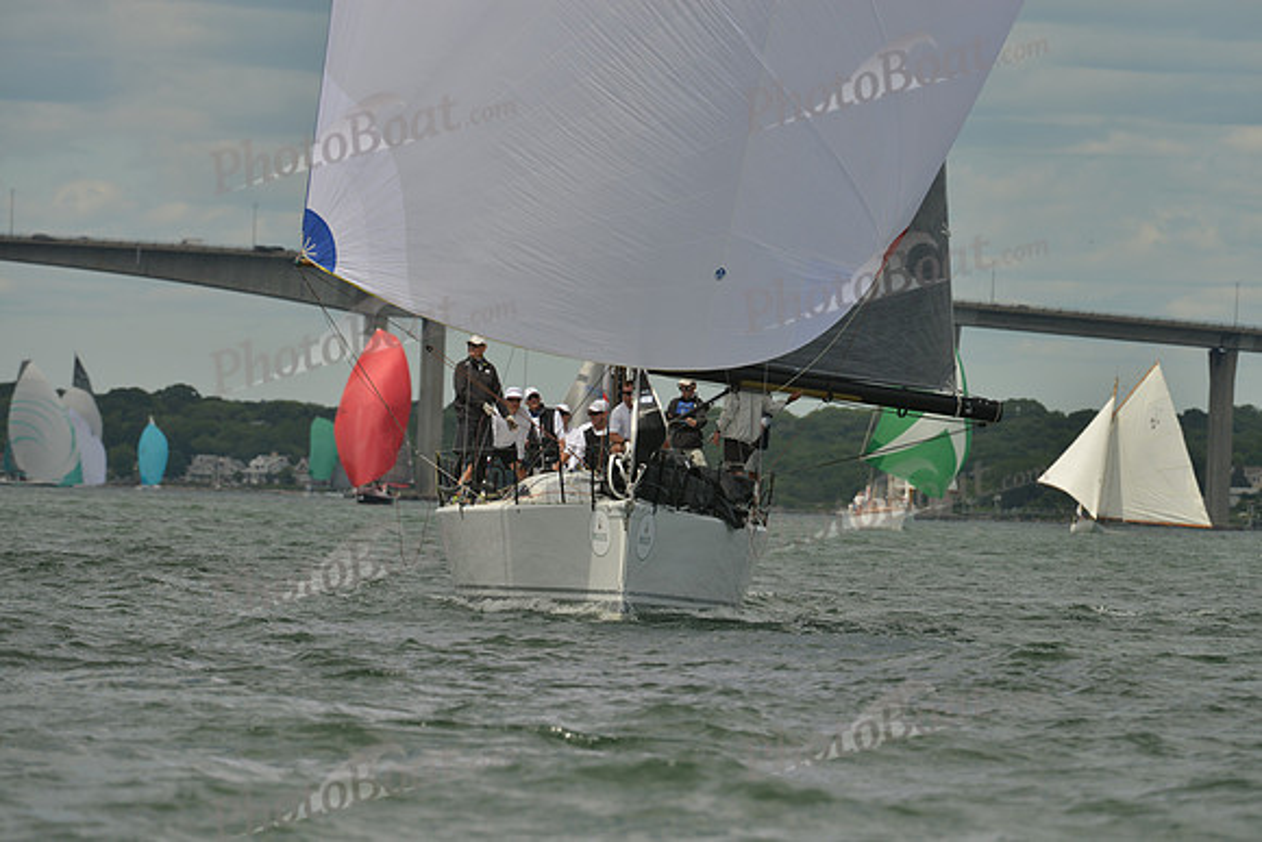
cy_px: 421
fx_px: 14025
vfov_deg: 3.4
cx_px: 631
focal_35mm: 400
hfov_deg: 5.2
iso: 200
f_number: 9
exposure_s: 1/800
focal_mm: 400
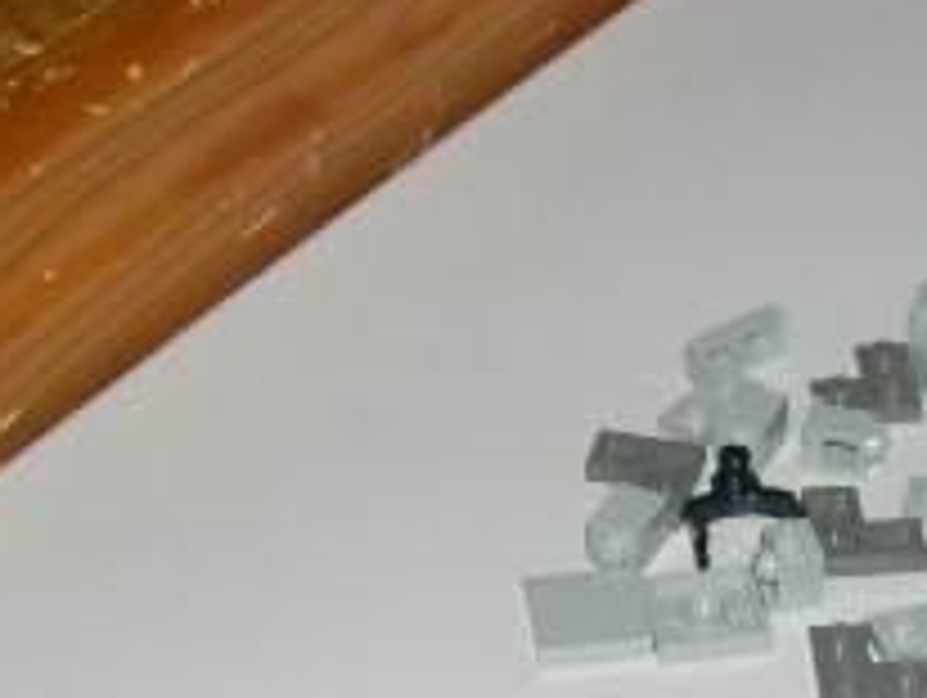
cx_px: 837
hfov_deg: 16.4
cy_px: 878
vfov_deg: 12.2
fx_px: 3164
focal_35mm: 118
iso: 100
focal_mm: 8
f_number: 2.8
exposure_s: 1/60
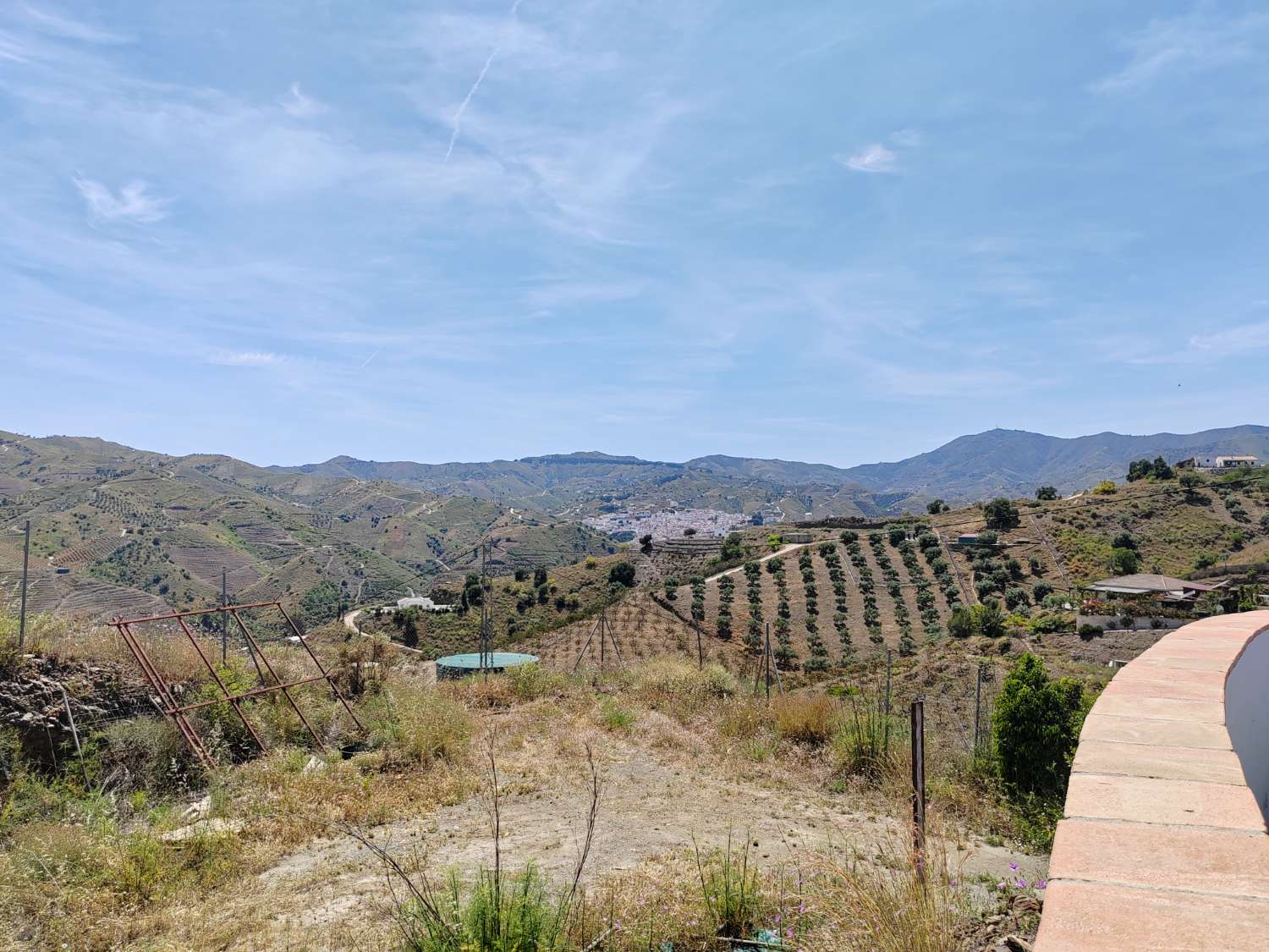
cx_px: 634
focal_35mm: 27
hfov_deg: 65.3
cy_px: 476
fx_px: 990
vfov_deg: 51.4
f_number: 1.9
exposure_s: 1/2000
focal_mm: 5.52
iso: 100
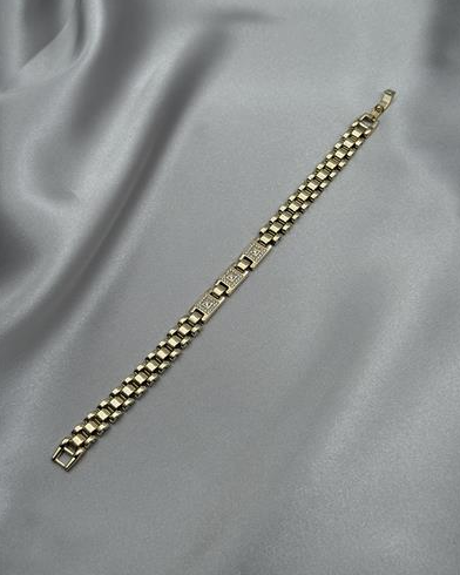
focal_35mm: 51
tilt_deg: -63.0
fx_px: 868
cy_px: 268
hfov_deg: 29.7
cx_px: 231
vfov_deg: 36.6
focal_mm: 6.76
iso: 64
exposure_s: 1/1795
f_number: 1.78
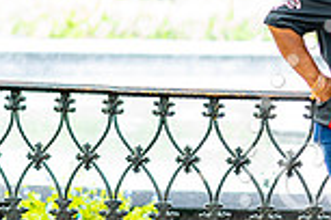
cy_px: 3
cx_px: 446
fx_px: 3769
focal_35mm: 410
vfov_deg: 3.4
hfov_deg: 5.0
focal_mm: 105
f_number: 2.2
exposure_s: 1/200
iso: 250
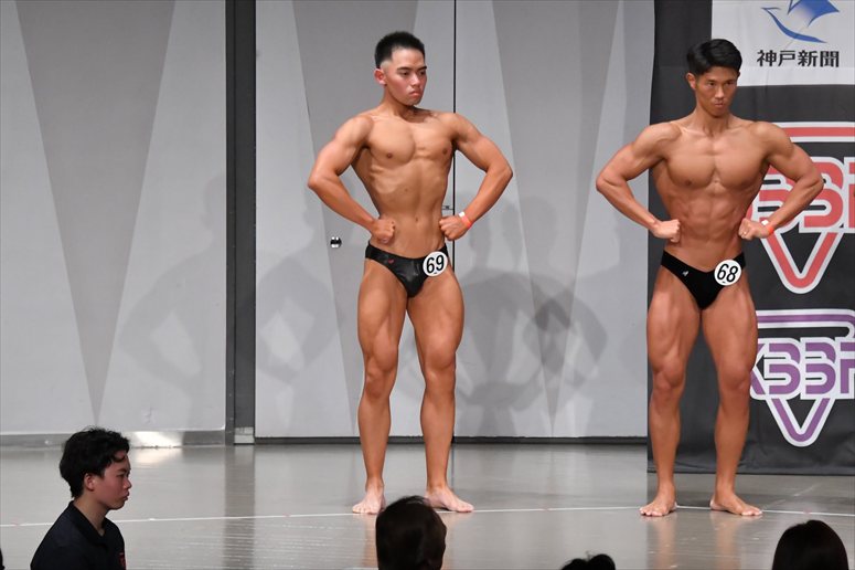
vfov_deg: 6.3
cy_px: 285
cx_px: 428
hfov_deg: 9.5
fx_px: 5151
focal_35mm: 217
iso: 6400
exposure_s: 1/400
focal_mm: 145
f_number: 5.6
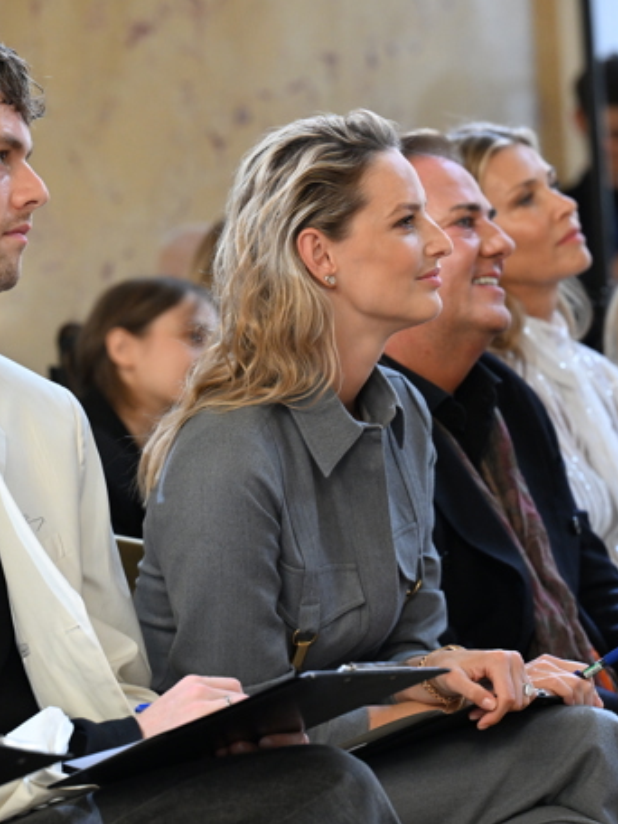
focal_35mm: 182
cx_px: 369
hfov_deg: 8.2
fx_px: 4332
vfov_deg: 10.9
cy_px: 412
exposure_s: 1/250
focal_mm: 125
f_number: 4
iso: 3200
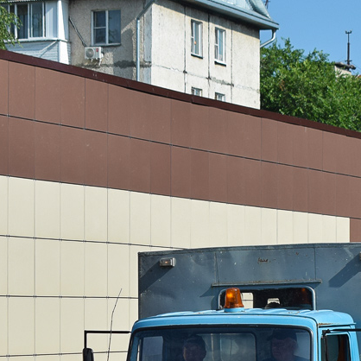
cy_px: 339
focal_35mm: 139
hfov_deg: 12.6
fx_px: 1640
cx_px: 216
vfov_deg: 12.4
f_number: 6.3
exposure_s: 1/1000
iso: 200
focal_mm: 38
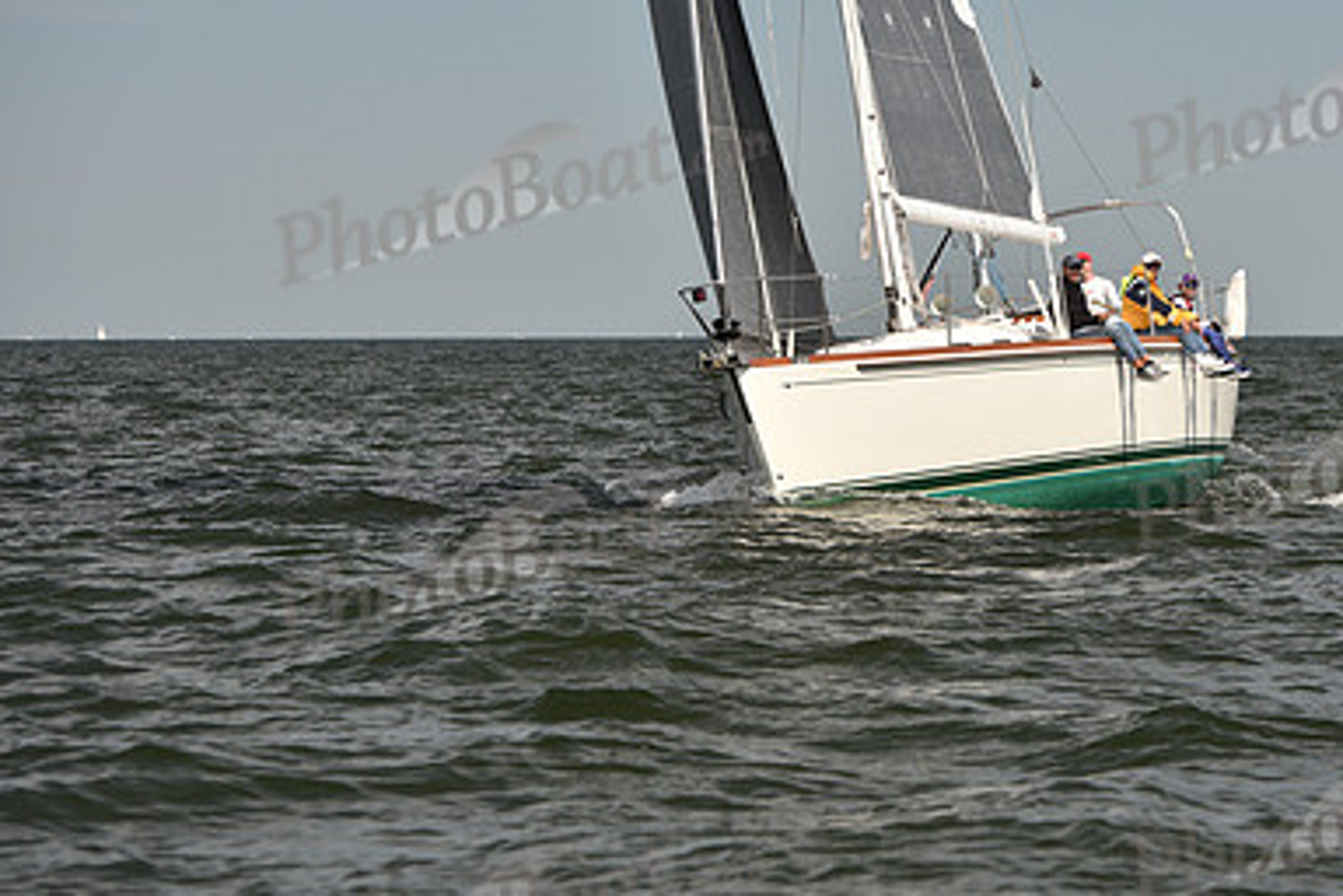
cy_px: 327
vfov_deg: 8.1
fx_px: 6304
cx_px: 951
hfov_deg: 12.1
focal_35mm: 169
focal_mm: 112
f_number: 4.5
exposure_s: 1/1250
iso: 250
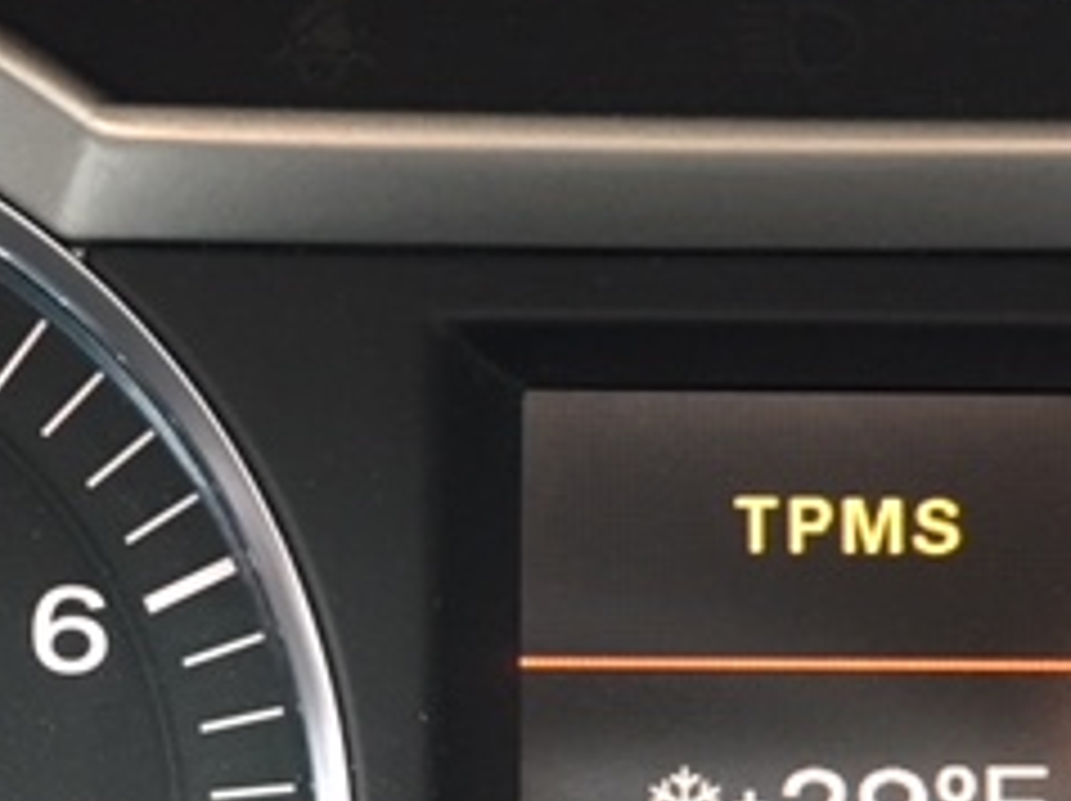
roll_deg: +0.4
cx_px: 423
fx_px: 2411
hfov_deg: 25.0
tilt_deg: -19.1
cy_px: 724
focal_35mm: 78
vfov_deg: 18.5
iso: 125
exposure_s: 1/30
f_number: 2.2
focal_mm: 4.15
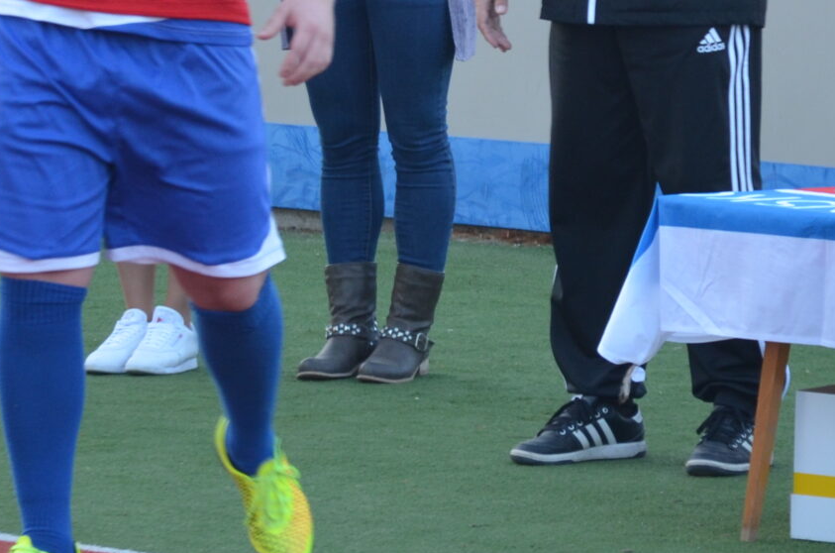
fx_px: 7382
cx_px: 714
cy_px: -174
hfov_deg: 6.5
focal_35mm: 319
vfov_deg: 4.3
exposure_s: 1/60
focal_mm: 70
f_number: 5.3
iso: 450
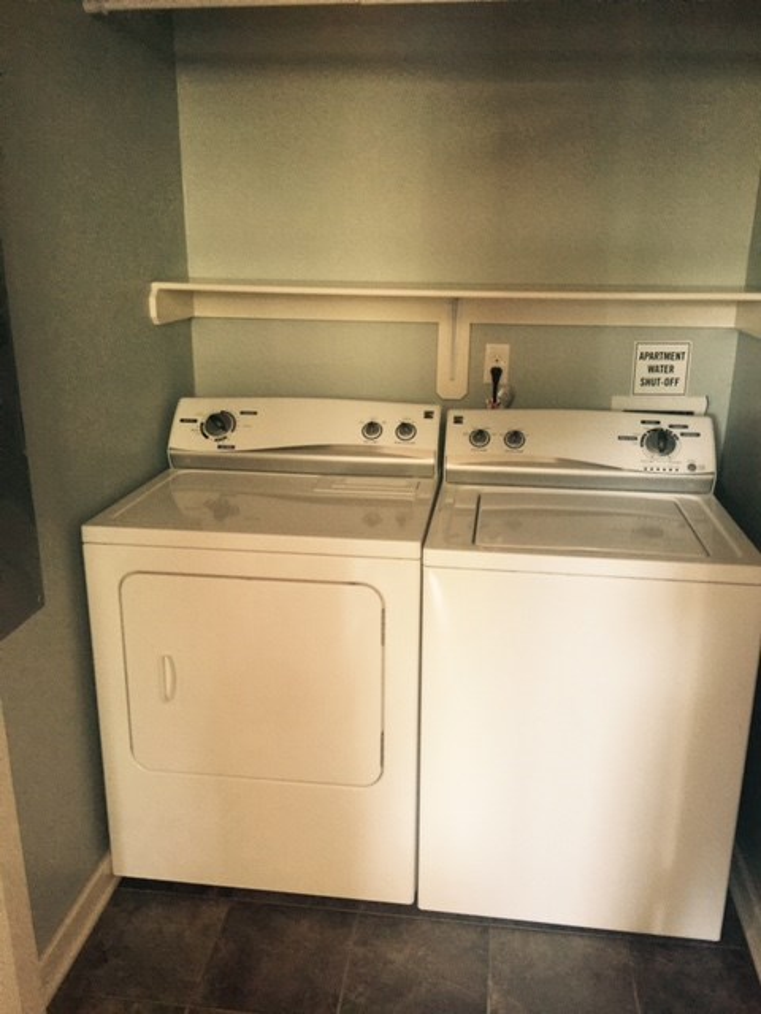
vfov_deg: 61.7
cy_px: 507
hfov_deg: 48.2
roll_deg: -0.7
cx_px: 380
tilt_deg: -16.8
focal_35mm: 29
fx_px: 850
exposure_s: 1/15
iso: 100
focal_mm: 4.15
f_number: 2.2
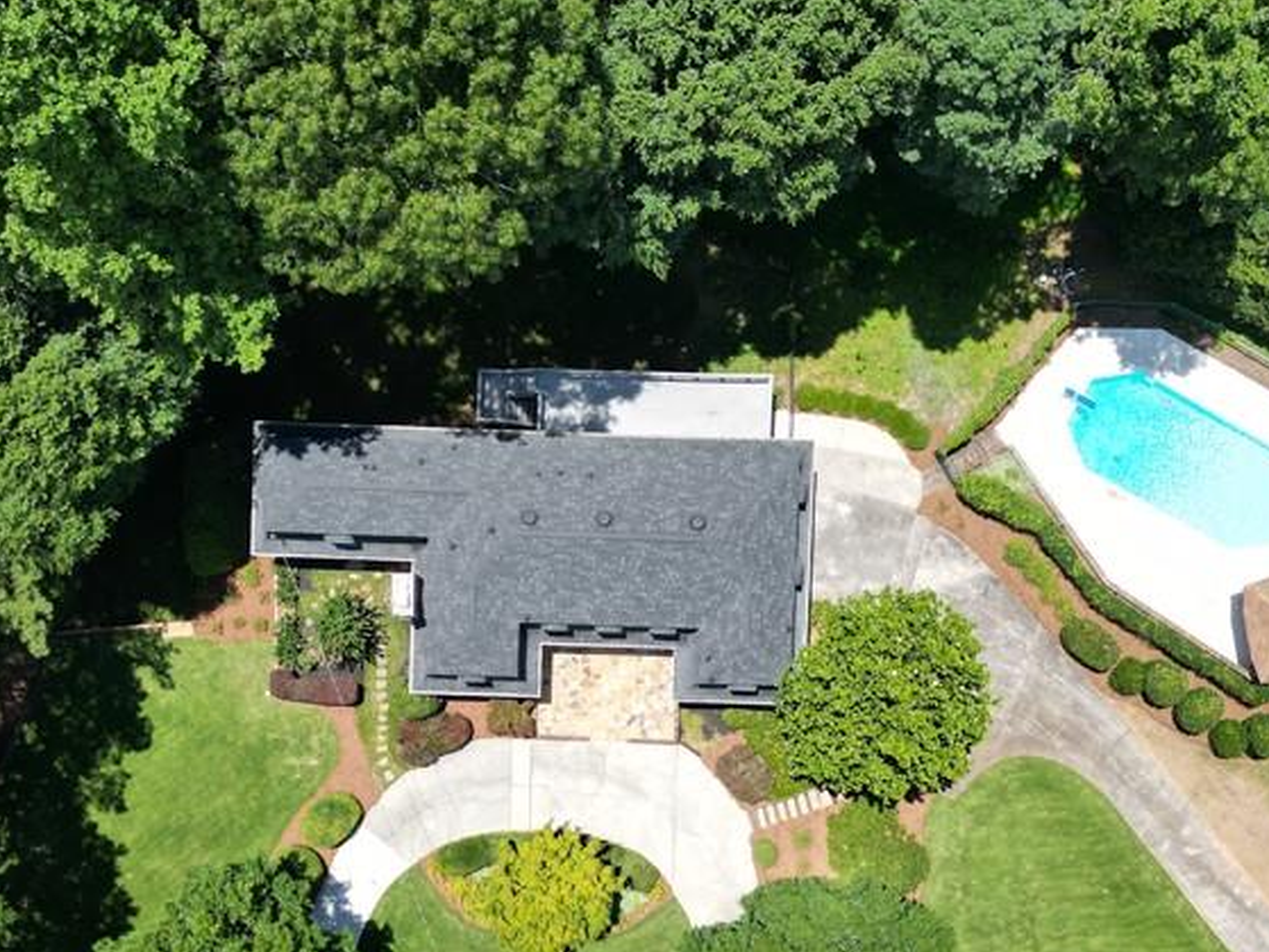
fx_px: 1613
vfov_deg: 32.2
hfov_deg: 42.9
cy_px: 720
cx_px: 572
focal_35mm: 44
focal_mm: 6.72
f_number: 1.7
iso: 100
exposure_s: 1/3000
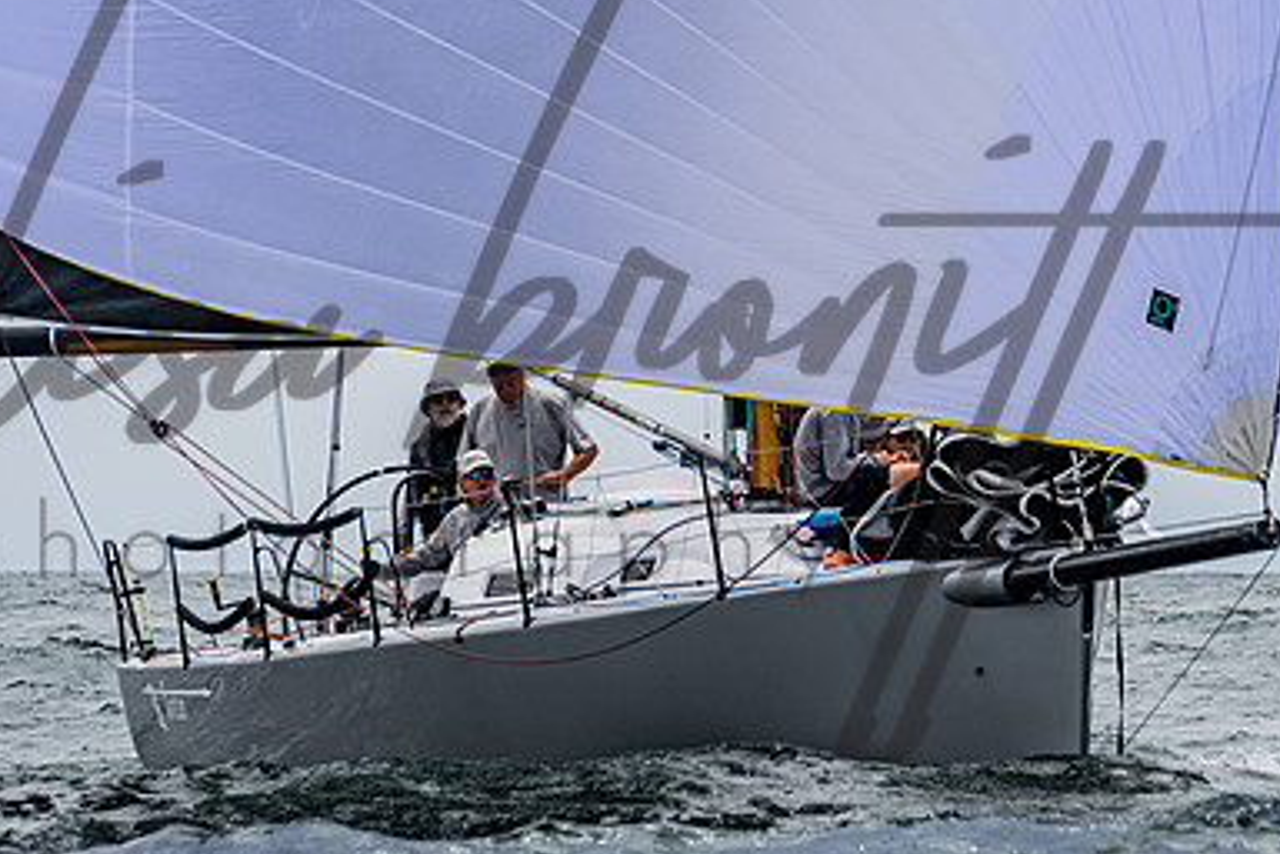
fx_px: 14399
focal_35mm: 405
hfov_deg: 5.1
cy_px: 248
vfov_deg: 3.4
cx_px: 823
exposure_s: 1/1600
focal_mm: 200
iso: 250
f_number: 6.3
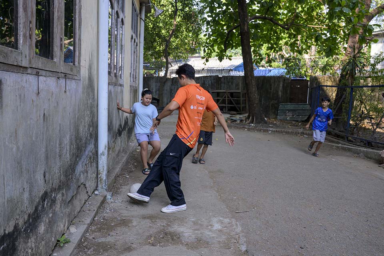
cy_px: 128
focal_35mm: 34
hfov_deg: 56.5
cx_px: 192
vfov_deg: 39.4
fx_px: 357
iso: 1400
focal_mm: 33.5
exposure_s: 1/640
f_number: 5.6
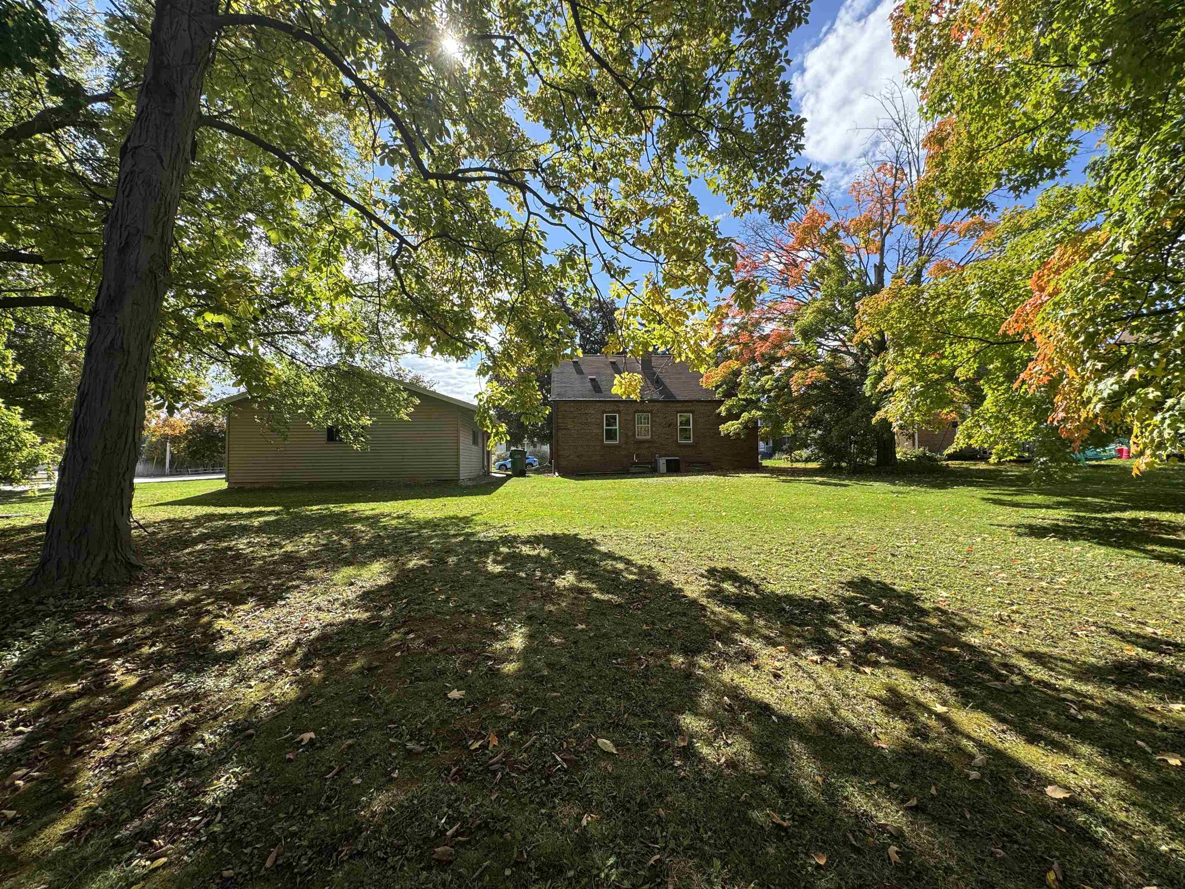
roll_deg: +0.4
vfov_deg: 85.7
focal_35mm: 14
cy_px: 444
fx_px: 479
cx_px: 592
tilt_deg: +2.0
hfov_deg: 102.1
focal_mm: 2.22
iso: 40
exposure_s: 1/812
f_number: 2.2
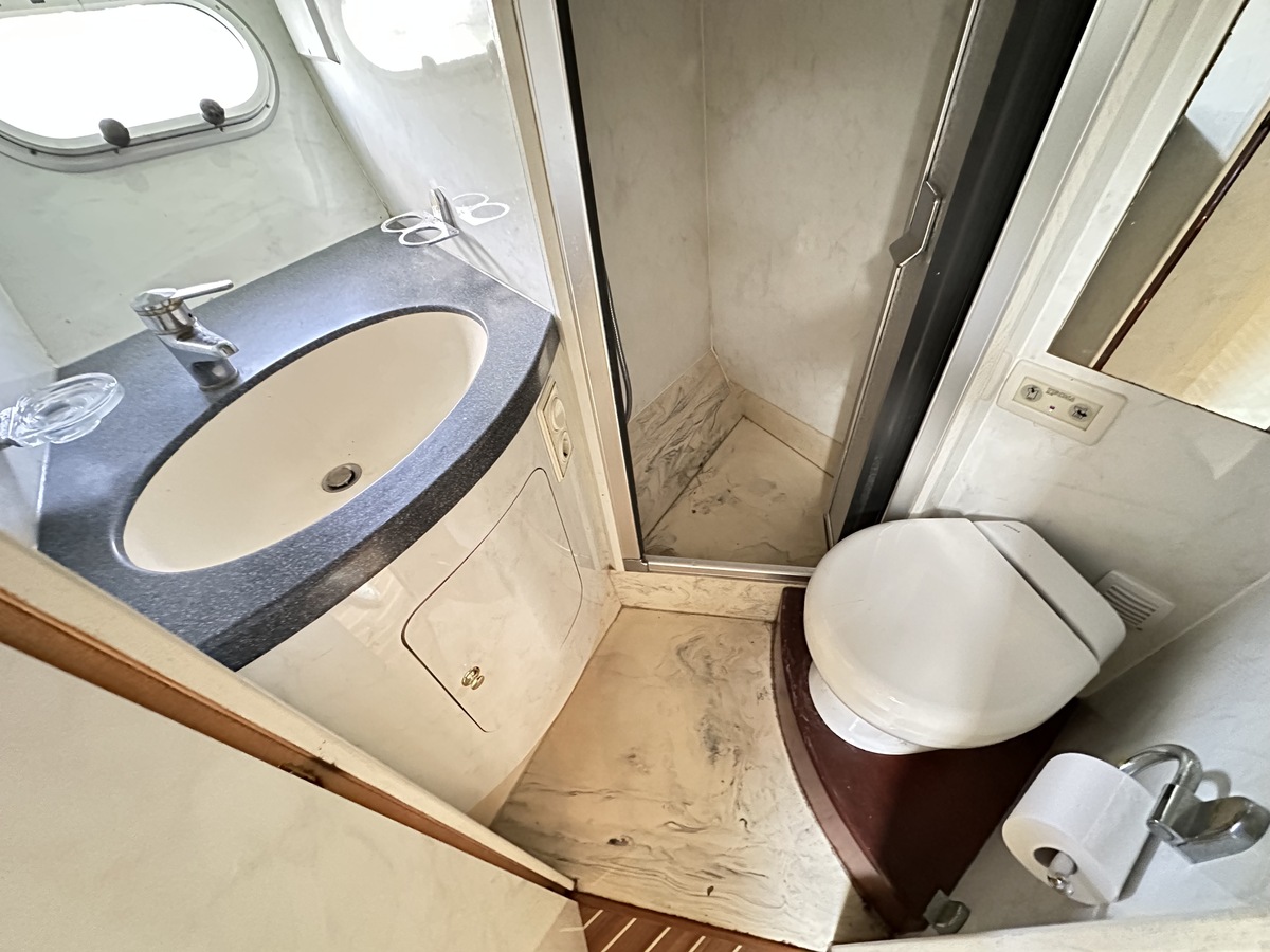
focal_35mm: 14
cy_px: 476
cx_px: 635
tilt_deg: -46.5
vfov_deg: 85.7
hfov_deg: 102.1
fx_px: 514
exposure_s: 1/28
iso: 2500
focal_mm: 2.22
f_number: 2.2
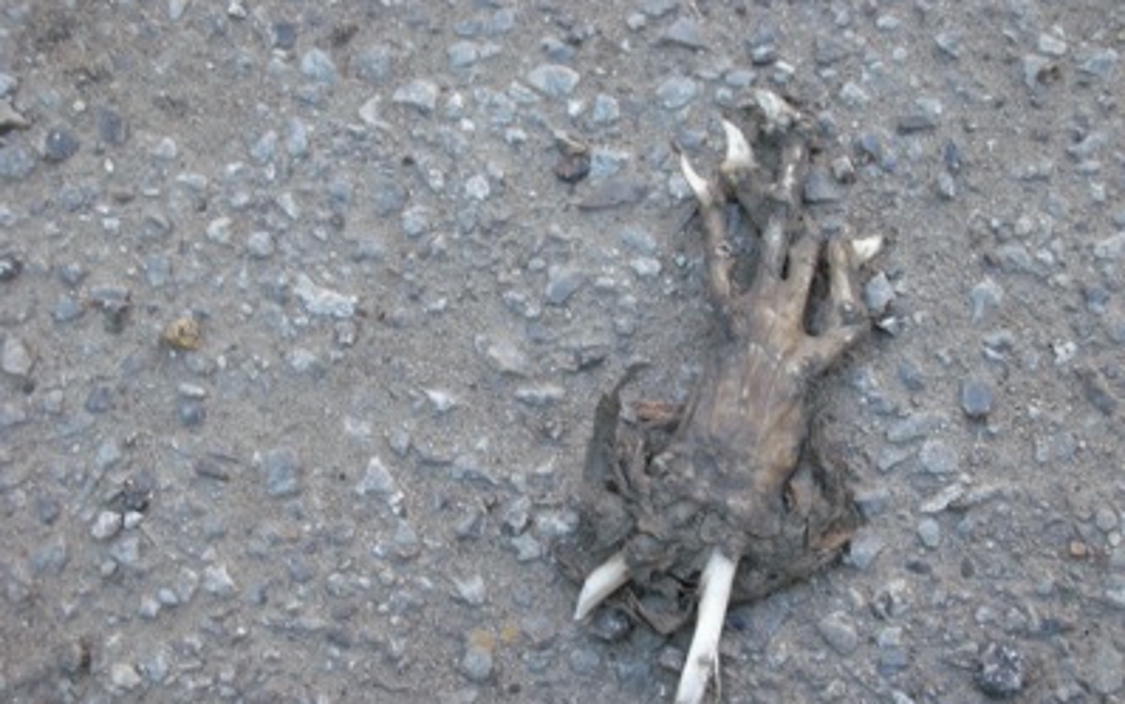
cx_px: 562
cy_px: 373
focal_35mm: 65
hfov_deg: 31.5
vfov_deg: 20.0
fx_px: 1993
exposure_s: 1/74.5
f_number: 3.7
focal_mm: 10.1
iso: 121
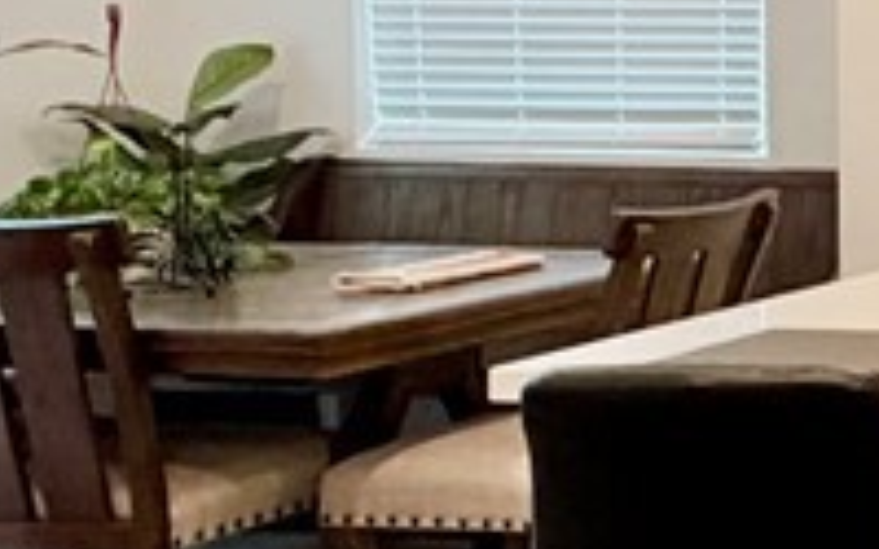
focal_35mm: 76
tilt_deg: -2.1
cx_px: 1771
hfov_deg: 18.1
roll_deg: -0.4
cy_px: 88
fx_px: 1821
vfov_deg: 17.0
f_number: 2.2
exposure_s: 1/60
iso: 200
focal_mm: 2.22
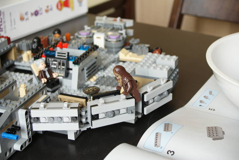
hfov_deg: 27.0
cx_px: 120
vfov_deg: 18.2
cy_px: 80
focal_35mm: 75
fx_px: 498
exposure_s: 1/1.67
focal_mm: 50
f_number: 8
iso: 100
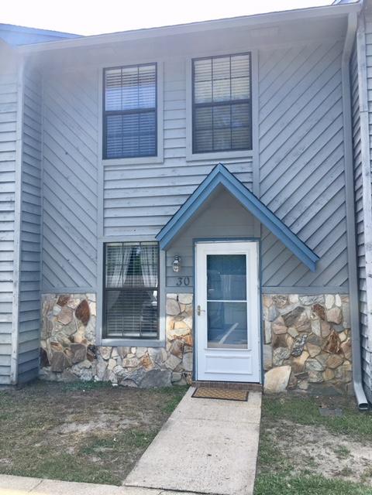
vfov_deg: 61.7
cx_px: 186
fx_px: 416
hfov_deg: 48.2
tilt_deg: +5.3
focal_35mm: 29
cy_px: 248
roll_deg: -0.2
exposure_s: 1/732
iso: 25
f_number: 2.2
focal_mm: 4.15
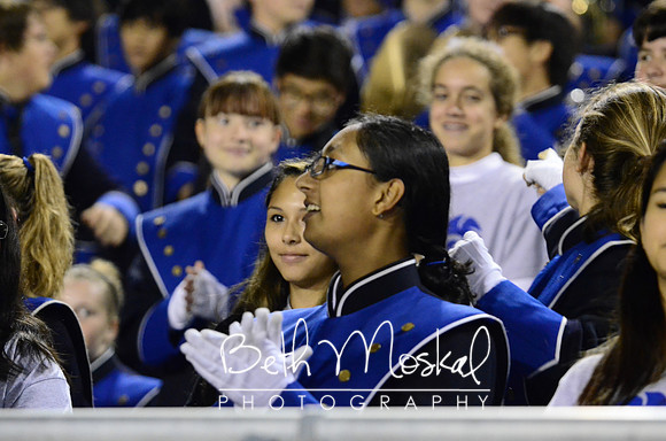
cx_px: 333
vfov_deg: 4.6
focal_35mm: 300
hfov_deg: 6.9
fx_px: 5538
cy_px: 220
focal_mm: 200
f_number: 2.8
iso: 6400
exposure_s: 1/125
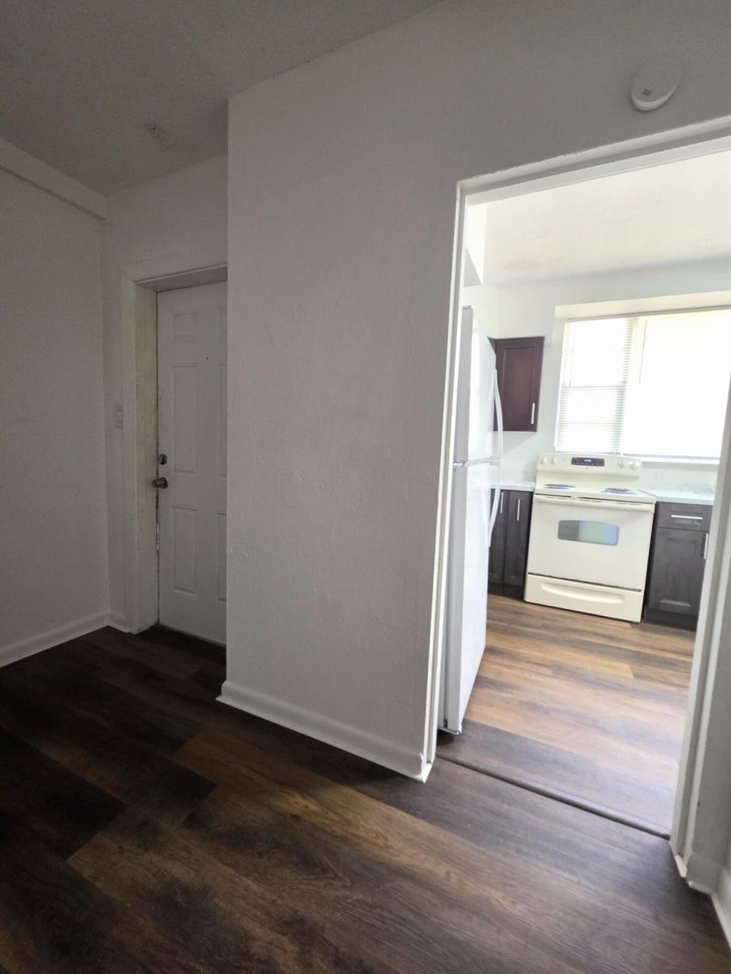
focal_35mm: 13
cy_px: 487
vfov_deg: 106.2
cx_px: 366
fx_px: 366
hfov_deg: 89.9
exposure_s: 1/60
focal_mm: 2.2
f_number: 1.9
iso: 160
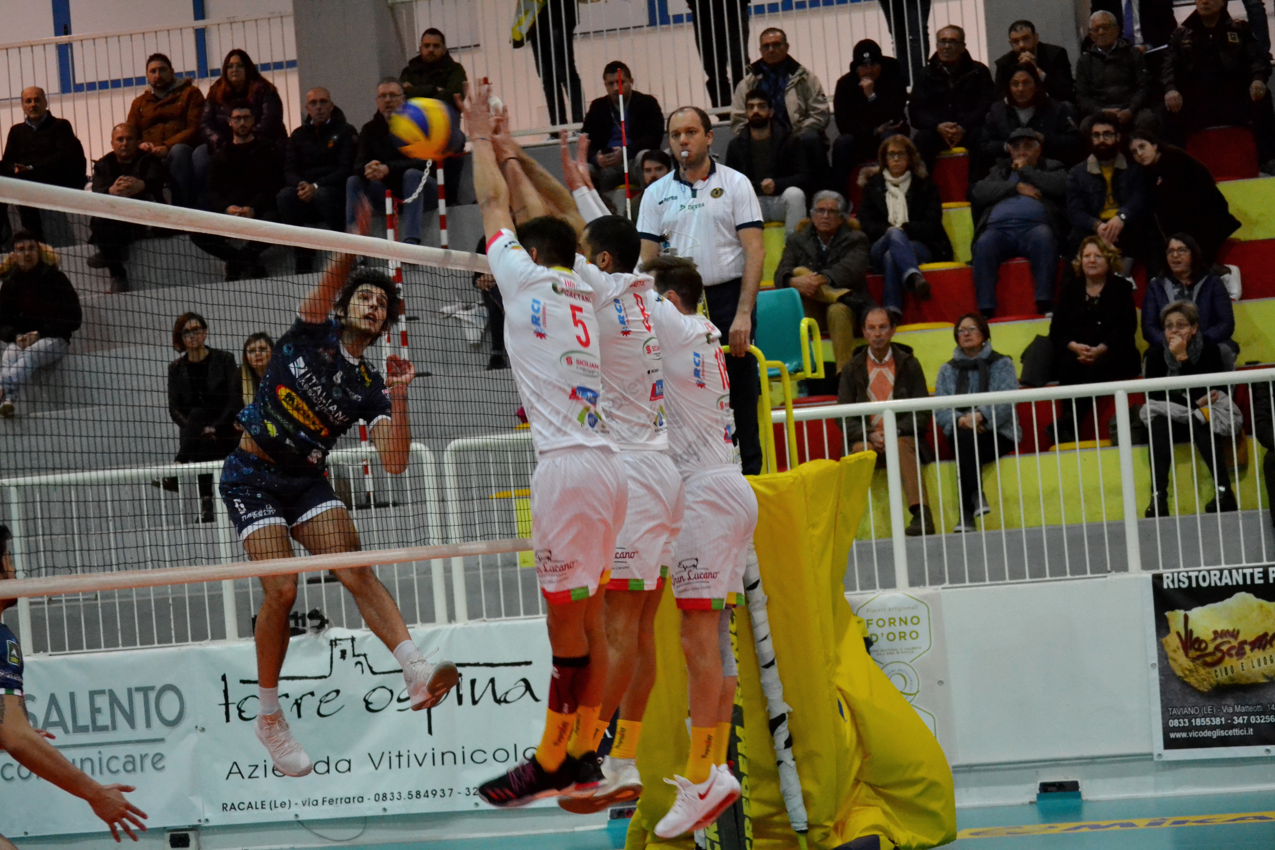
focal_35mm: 99
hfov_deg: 20.6
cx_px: 638
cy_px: 425
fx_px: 3506
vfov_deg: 13.8
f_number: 4.2
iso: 3200
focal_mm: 66
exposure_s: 1/200
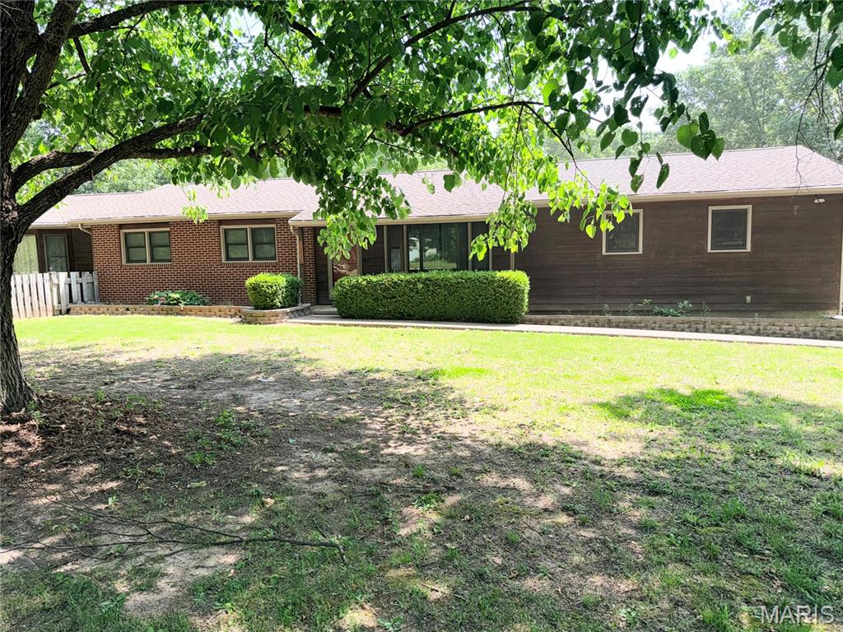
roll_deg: +1.6
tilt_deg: -6.2
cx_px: 422
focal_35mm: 24
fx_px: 584
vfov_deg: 56.8
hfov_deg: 71.6
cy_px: 316
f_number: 1.78
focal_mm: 6.76
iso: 64
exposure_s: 1/1139
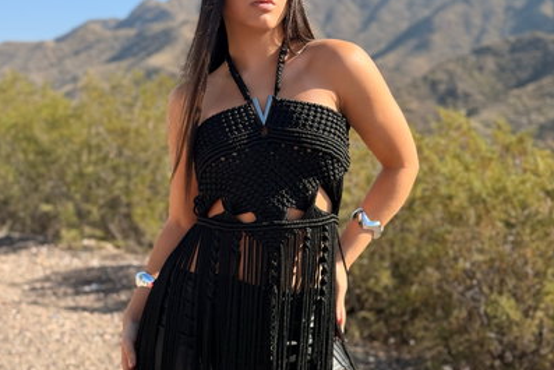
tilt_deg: -3.8
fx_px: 1031
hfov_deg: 30.1
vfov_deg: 20.3
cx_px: 276
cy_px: 221
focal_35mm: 67
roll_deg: -3.3
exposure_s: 1/2865
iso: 64
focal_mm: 6.76
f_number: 1.78
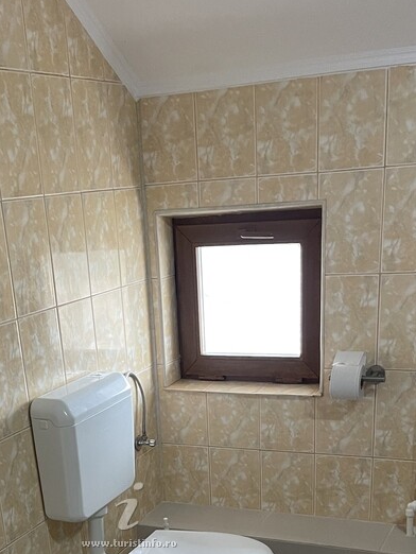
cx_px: 146
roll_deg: +5.1
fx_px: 785
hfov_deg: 29.5
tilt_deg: -22.8
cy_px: 531
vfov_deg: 35.8
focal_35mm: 49
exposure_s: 1/60
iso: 320
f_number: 1.6
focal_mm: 5.1
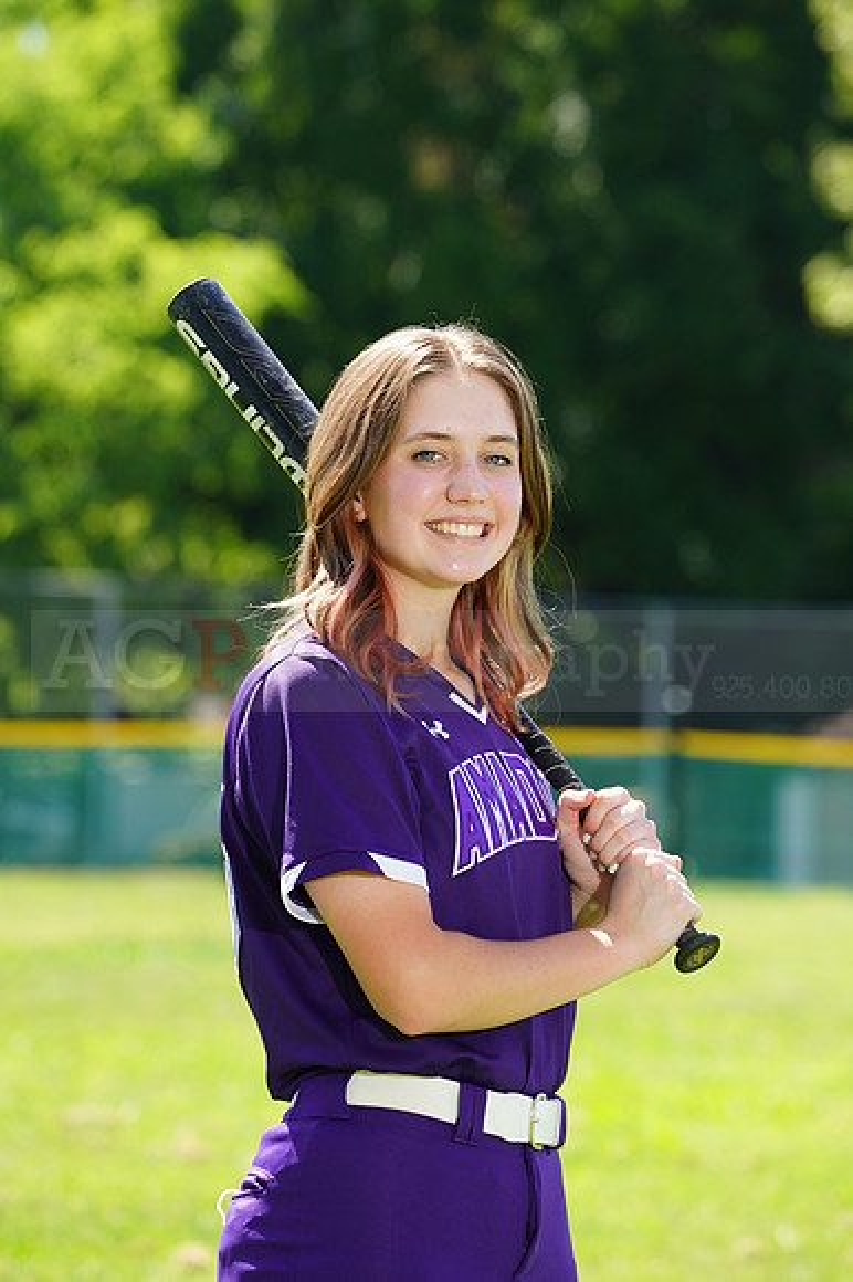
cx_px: 426
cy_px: 641
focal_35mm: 297
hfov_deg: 4.6
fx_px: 10568
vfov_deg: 6.9
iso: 200
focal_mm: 297
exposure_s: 1/125
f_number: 10
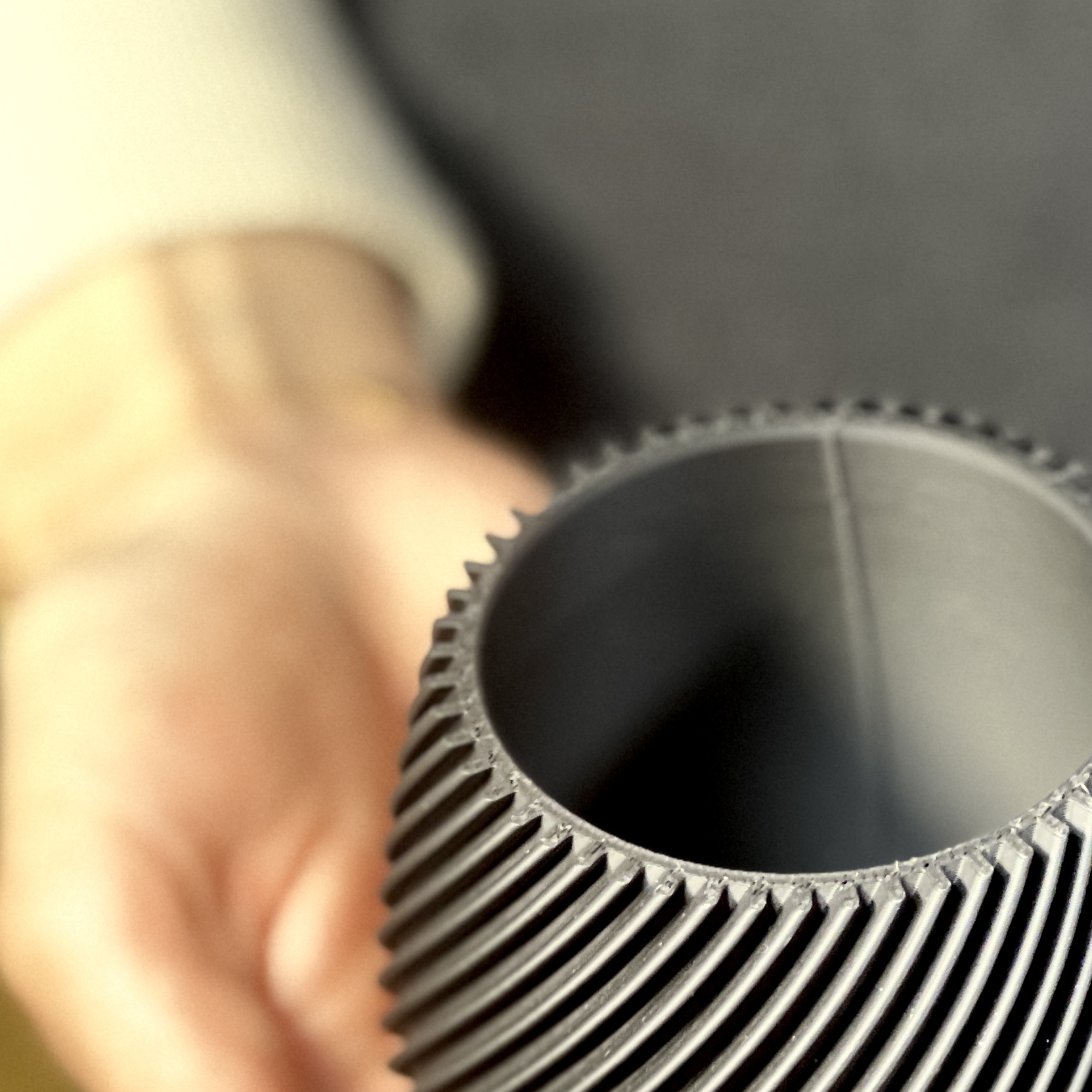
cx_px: 955
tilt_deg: -42.9
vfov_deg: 10.6
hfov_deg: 10.5
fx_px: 5889
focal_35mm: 165
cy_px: 726
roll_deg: +0.4
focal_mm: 9
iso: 320
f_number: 2.8
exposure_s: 1/33
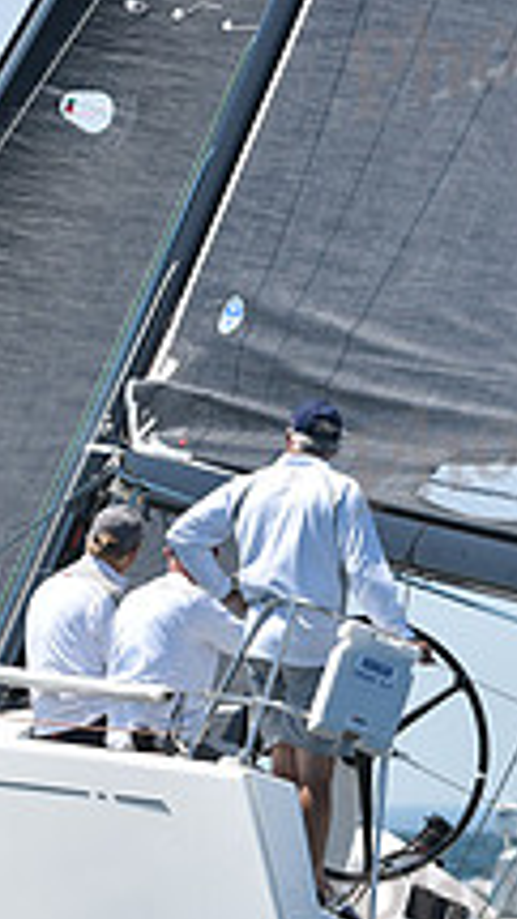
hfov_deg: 2.2
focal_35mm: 565
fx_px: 13764
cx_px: 128
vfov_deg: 3.8
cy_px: 686
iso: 320
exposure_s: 1/1000
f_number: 8
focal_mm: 200
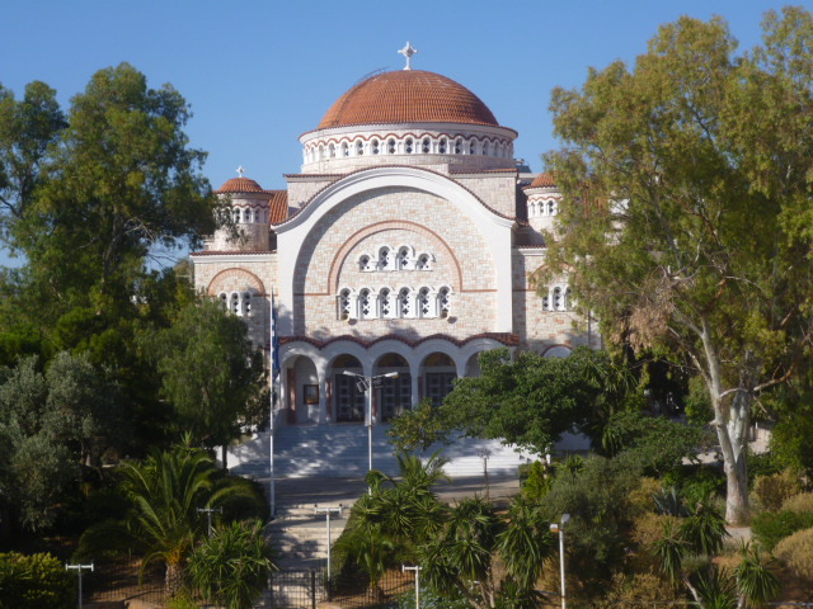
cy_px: 304
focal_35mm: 70
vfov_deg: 21.0
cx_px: 406
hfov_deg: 27.8
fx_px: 1644
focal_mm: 12.5
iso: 100
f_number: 5
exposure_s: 1/500
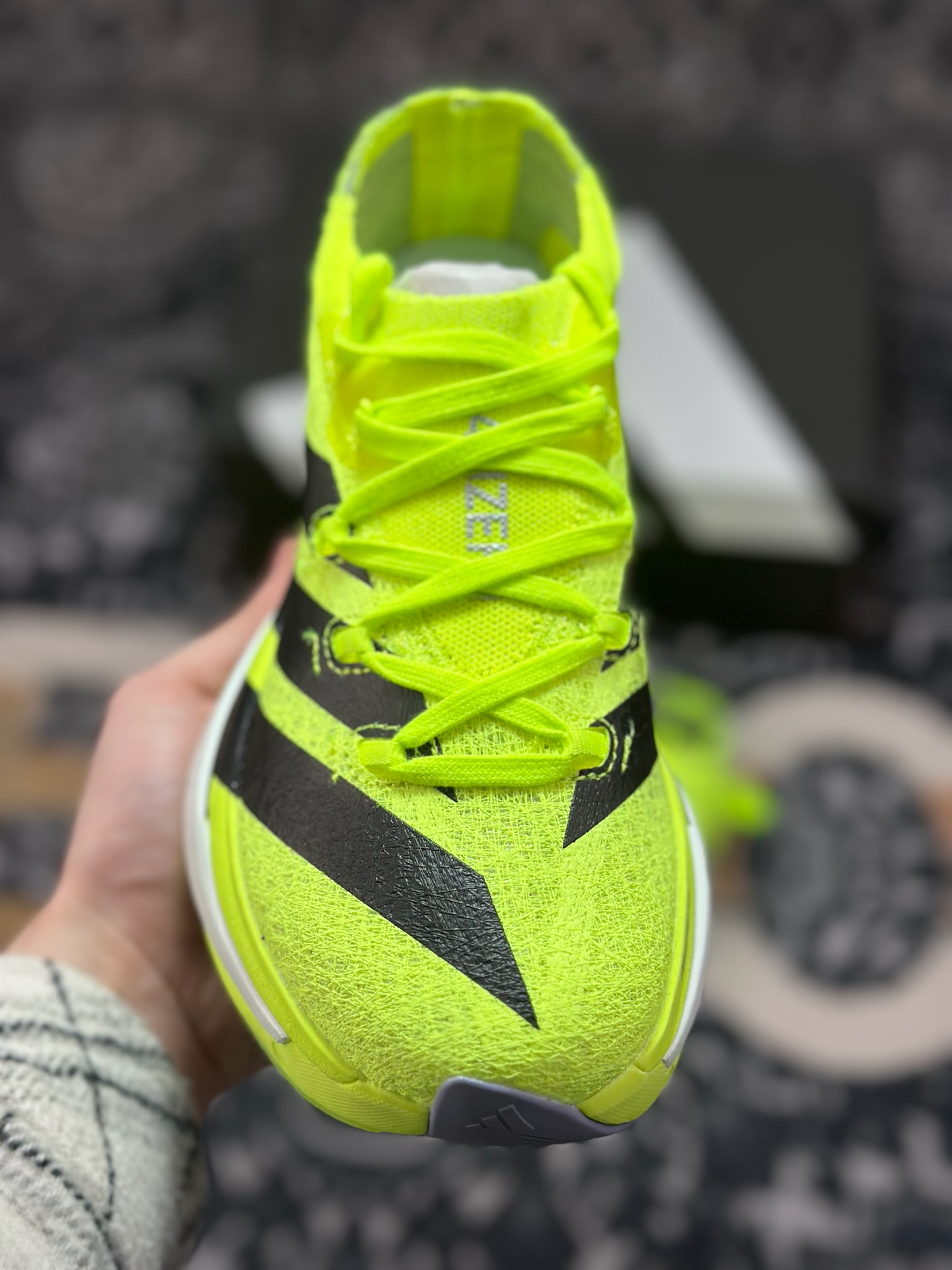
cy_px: 635
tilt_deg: -55.8
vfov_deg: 39.7
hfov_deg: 30.3
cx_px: 476
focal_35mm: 48
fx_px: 1760
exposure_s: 1/1721
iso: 80
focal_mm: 6.86
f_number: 1.78
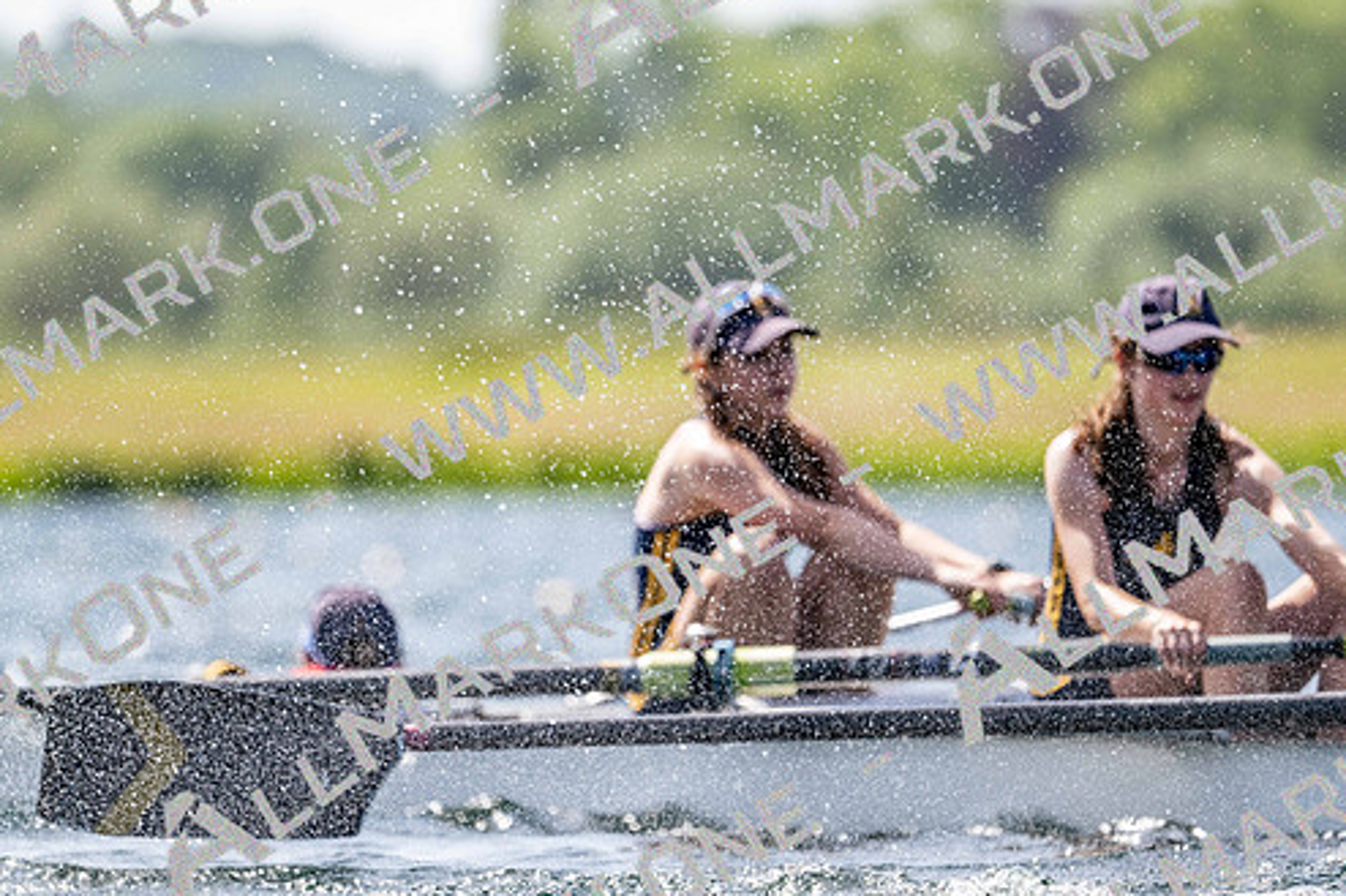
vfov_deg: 2.9
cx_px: 717
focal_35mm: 470
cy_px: 489
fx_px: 17566
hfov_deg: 4.4
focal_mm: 400
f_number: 4.5
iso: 280
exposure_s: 1/2500
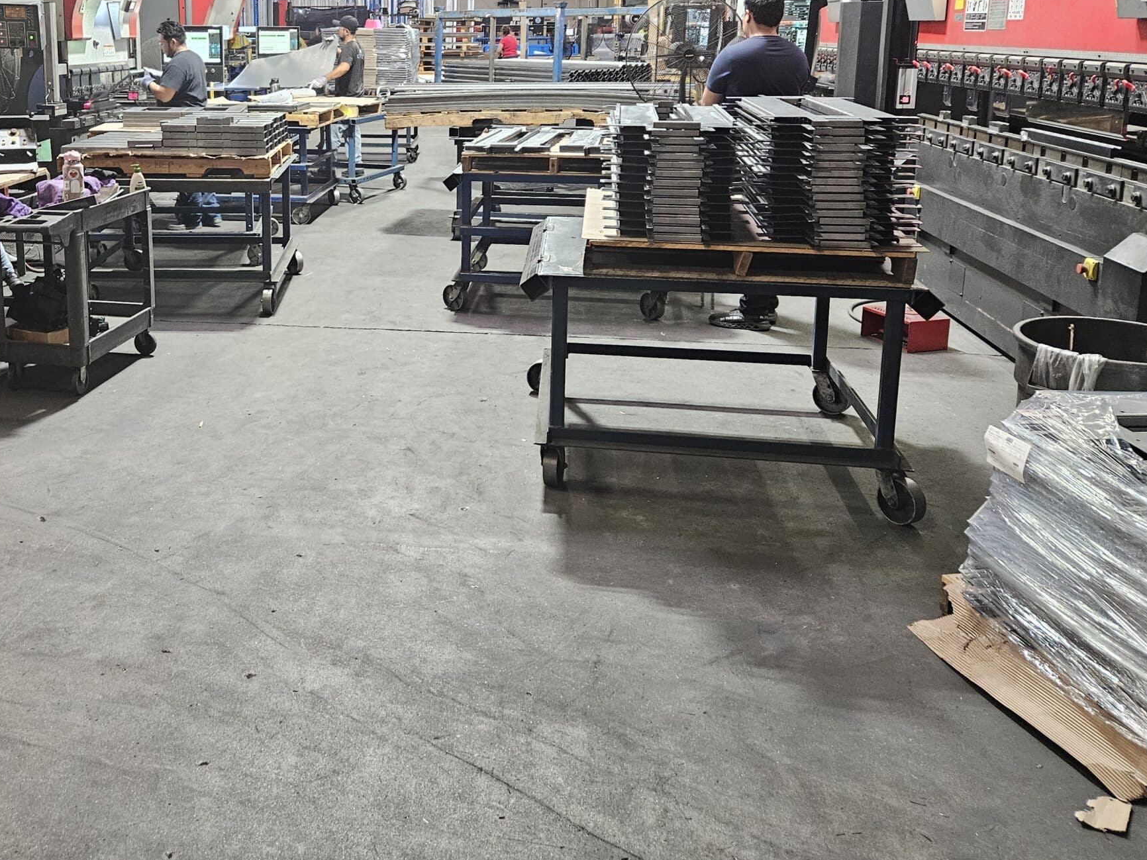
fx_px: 1127
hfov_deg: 52.4
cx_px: 340
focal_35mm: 34
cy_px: 244
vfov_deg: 40.9
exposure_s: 1/60
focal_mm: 5.4
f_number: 1.8
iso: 640
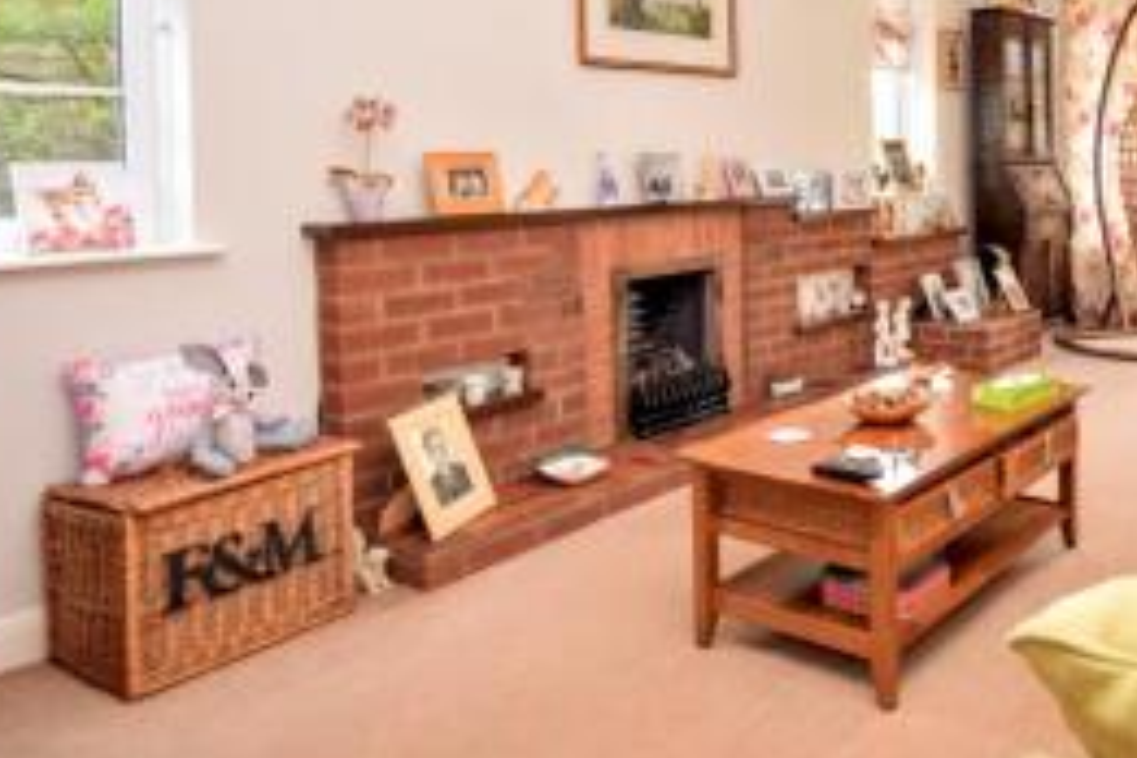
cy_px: 198
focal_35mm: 31
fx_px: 993
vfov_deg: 40.7
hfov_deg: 55.6
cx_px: 902
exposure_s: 1/60
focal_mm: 11.5
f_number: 5.6
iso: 400
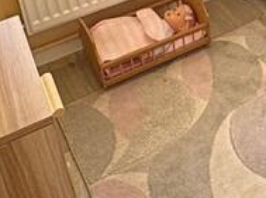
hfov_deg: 22.6
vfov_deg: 17.1
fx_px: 583
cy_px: -117
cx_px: 356
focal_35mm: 76
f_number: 2.2
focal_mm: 2.22
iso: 80
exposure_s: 1/99
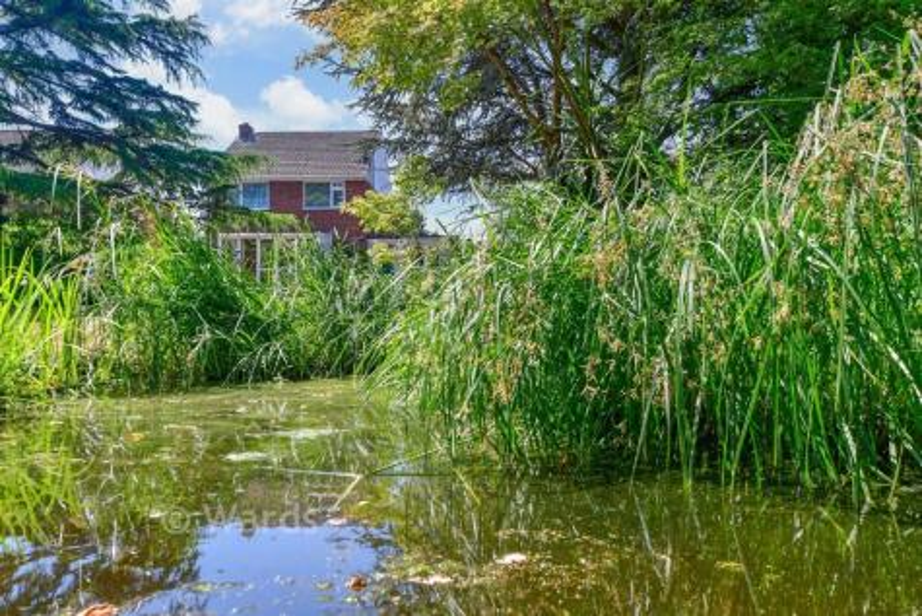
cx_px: 461
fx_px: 769
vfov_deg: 43.6
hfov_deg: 61.9
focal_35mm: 30
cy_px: 308
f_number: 8
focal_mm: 20
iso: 160
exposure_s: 1/200
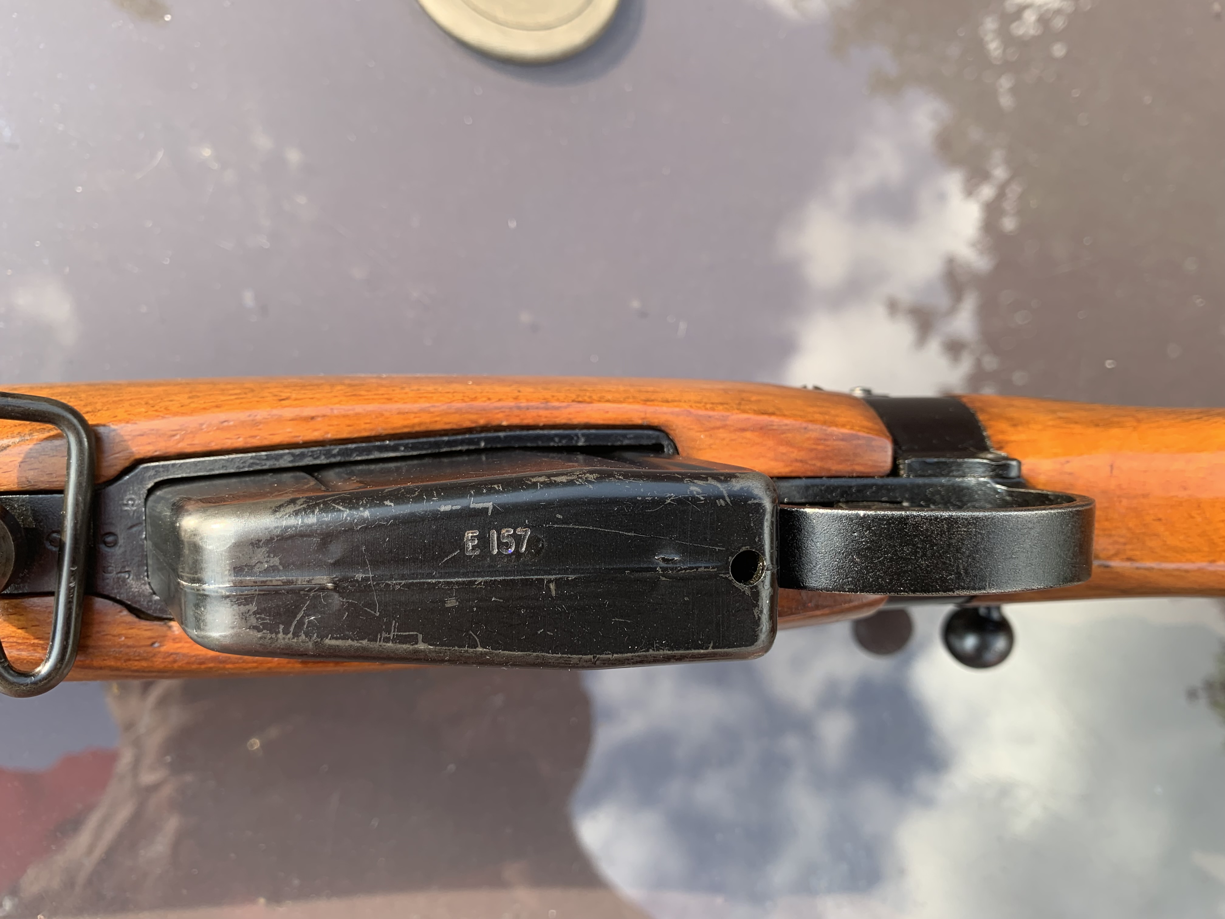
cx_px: 612
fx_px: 920
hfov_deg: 67.3
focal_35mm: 26
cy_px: 460
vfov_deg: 53.1
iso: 25
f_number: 1.8
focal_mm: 4.25
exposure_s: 1/122
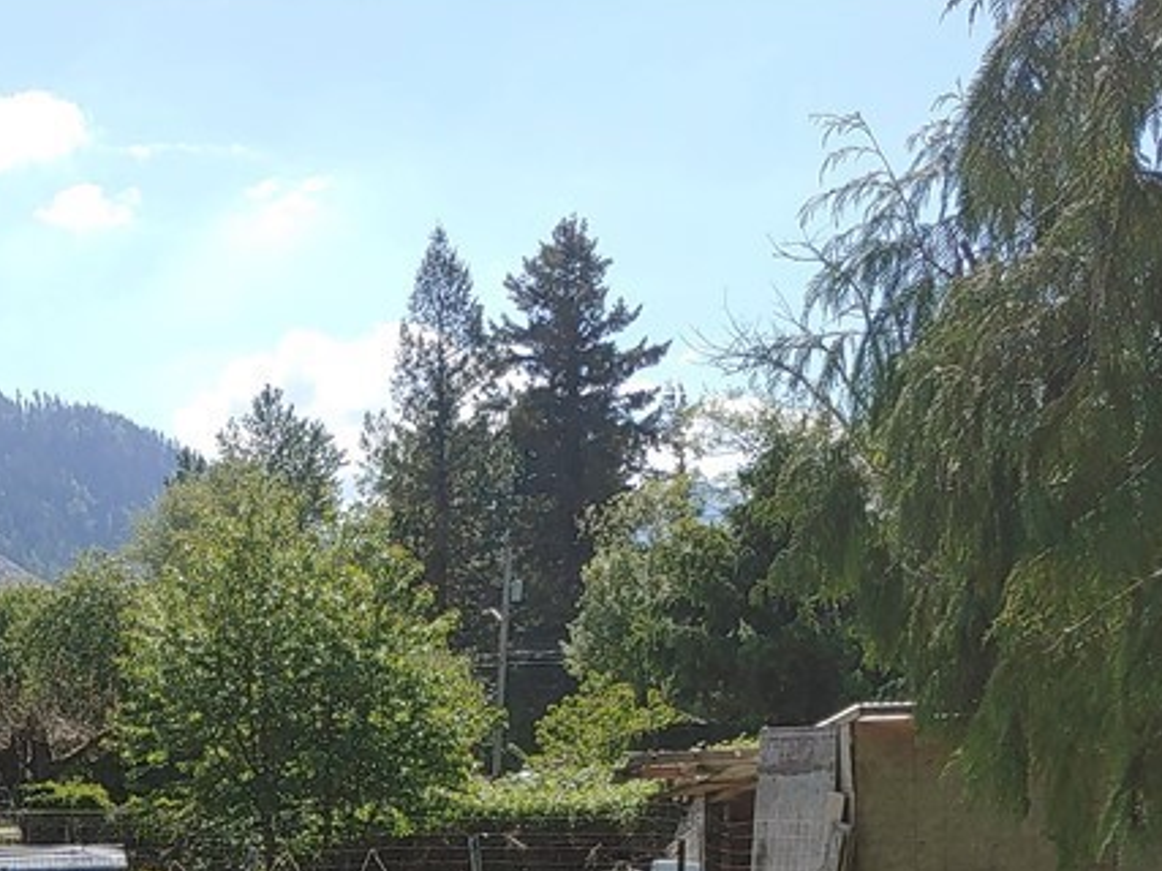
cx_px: -33
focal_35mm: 60
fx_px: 2014
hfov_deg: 29.8
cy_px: 1018
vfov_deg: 22.6
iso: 50
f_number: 1.5
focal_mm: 4.23
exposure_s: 1/2439
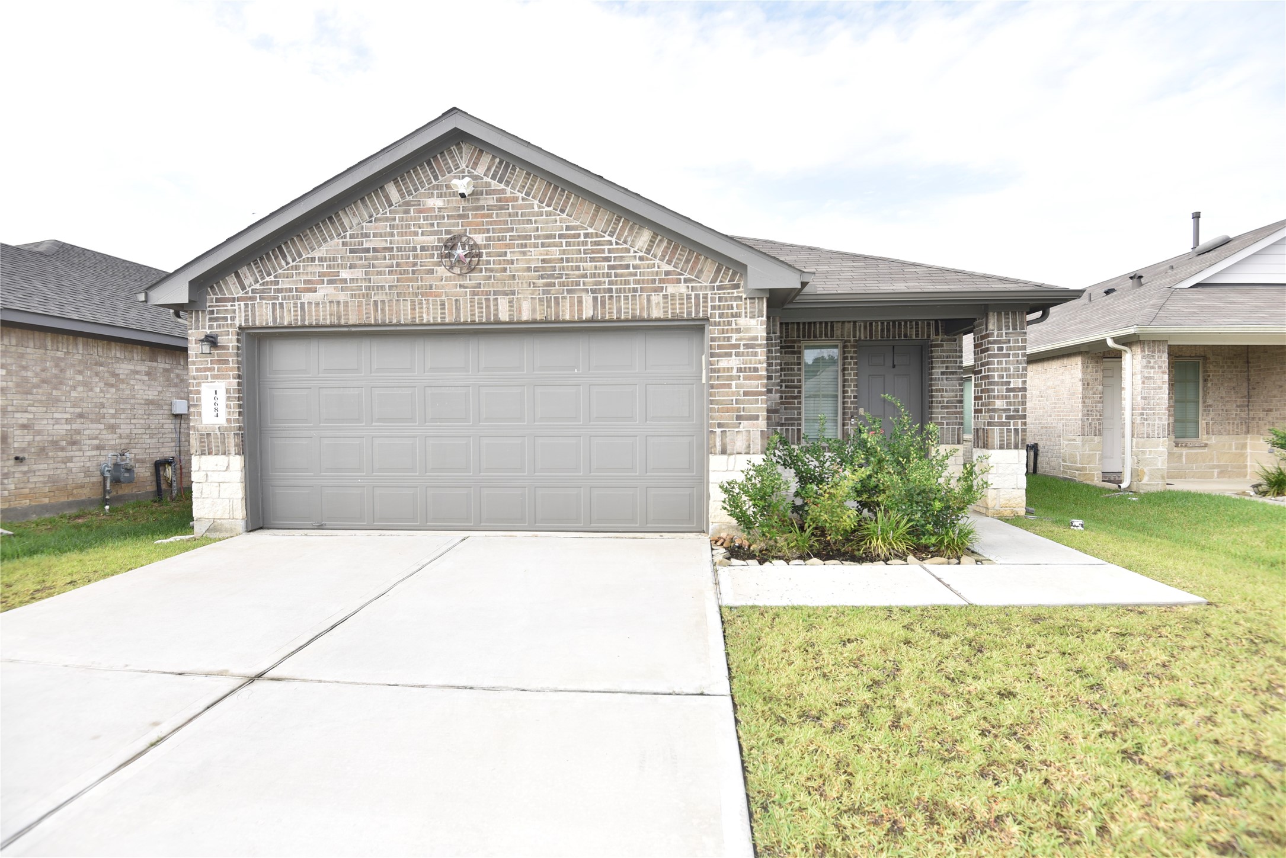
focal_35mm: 16
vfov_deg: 73.8
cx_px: 643
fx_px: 572
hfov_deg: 96.7
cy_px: 429
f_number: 5.6
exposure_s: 1/125
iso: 100
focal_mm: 16
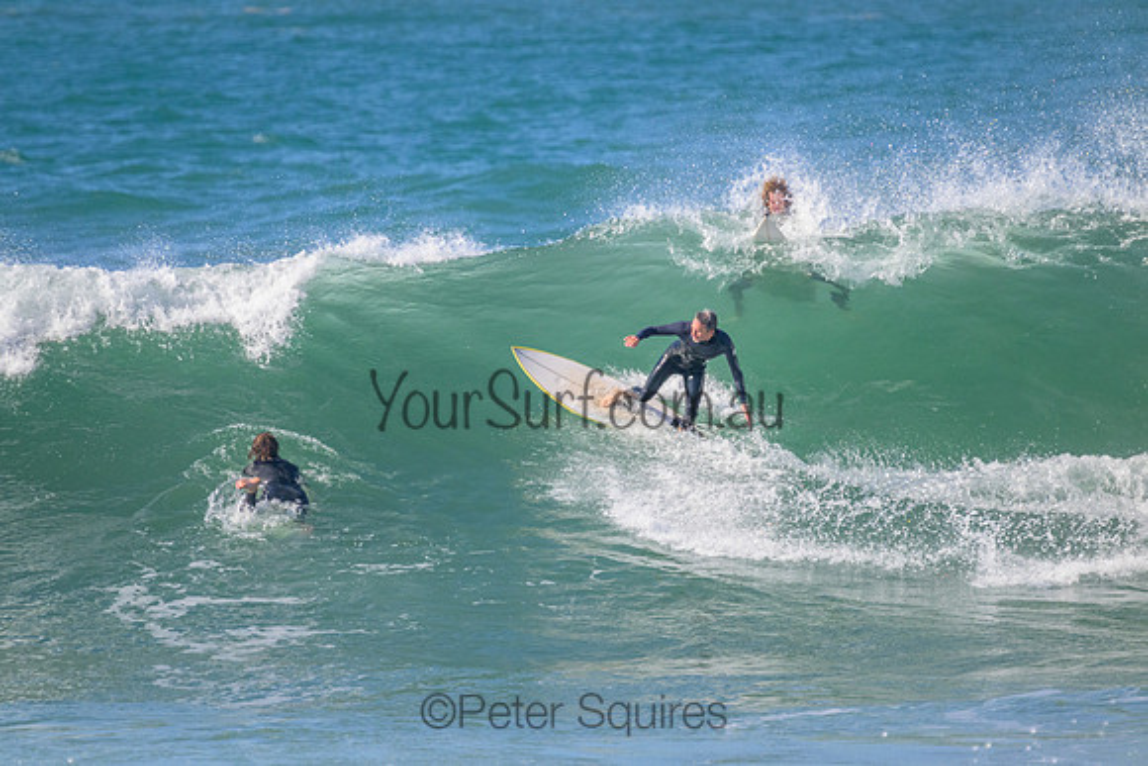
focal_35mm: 800
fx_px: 25516
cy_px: 383
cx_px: 574
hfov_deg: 2.6
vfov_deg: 1.7
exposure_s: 1/2000
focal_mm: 800
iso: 2000
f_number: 11
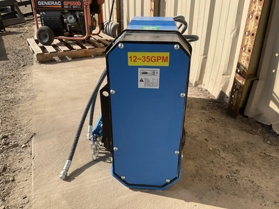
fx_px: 234
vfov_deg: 48.2
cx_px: 140
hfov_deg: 61.7
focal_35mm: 29
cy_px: 104
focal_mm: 3
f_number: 1.8
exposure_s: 1/1250
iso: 25
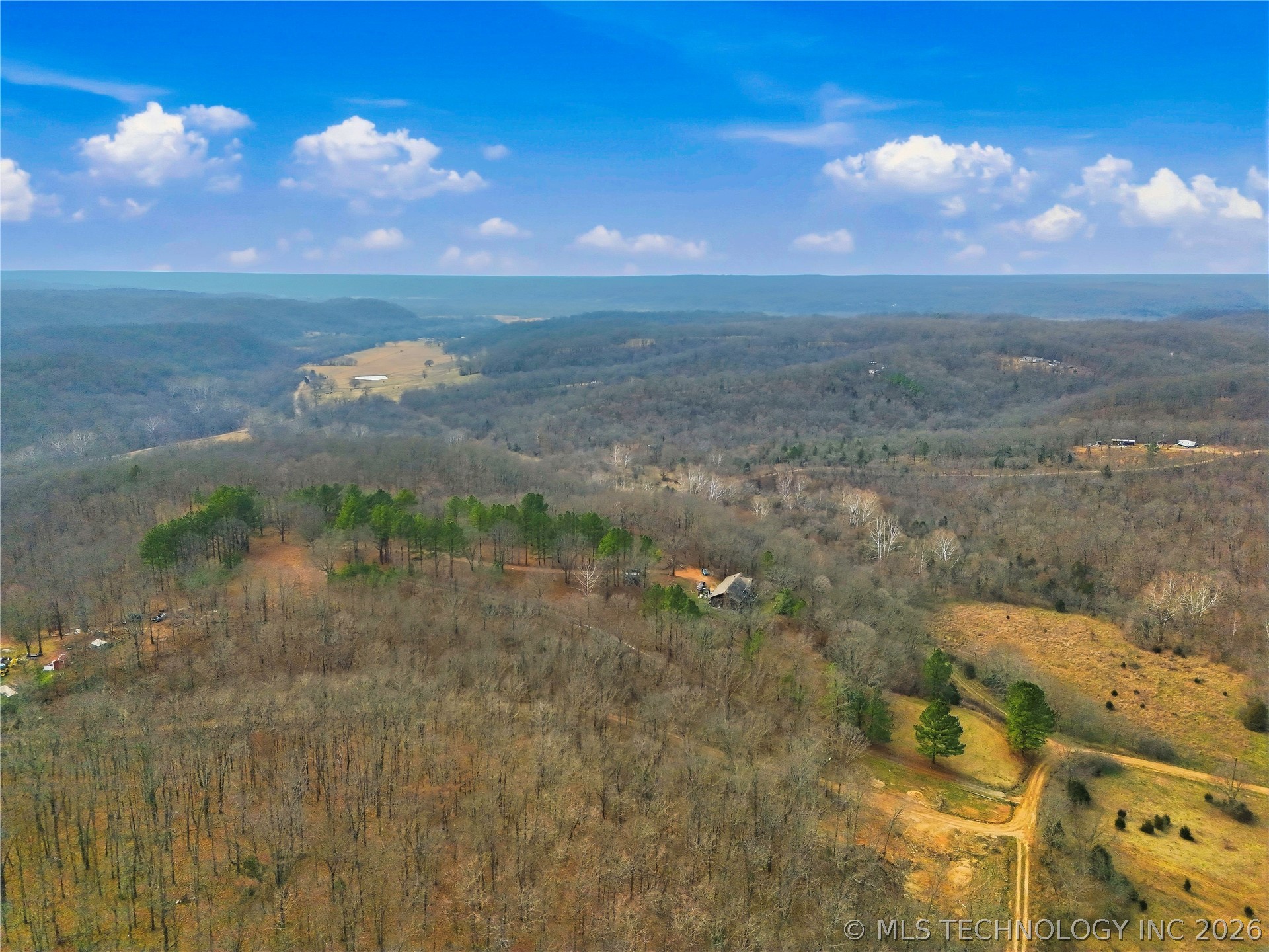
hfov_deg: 71.6
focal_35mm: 24
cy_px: 476
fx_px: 880
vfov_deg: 56.8
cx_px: 634
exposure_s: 1/5000
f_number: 1.7
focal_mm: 6.7
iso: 340
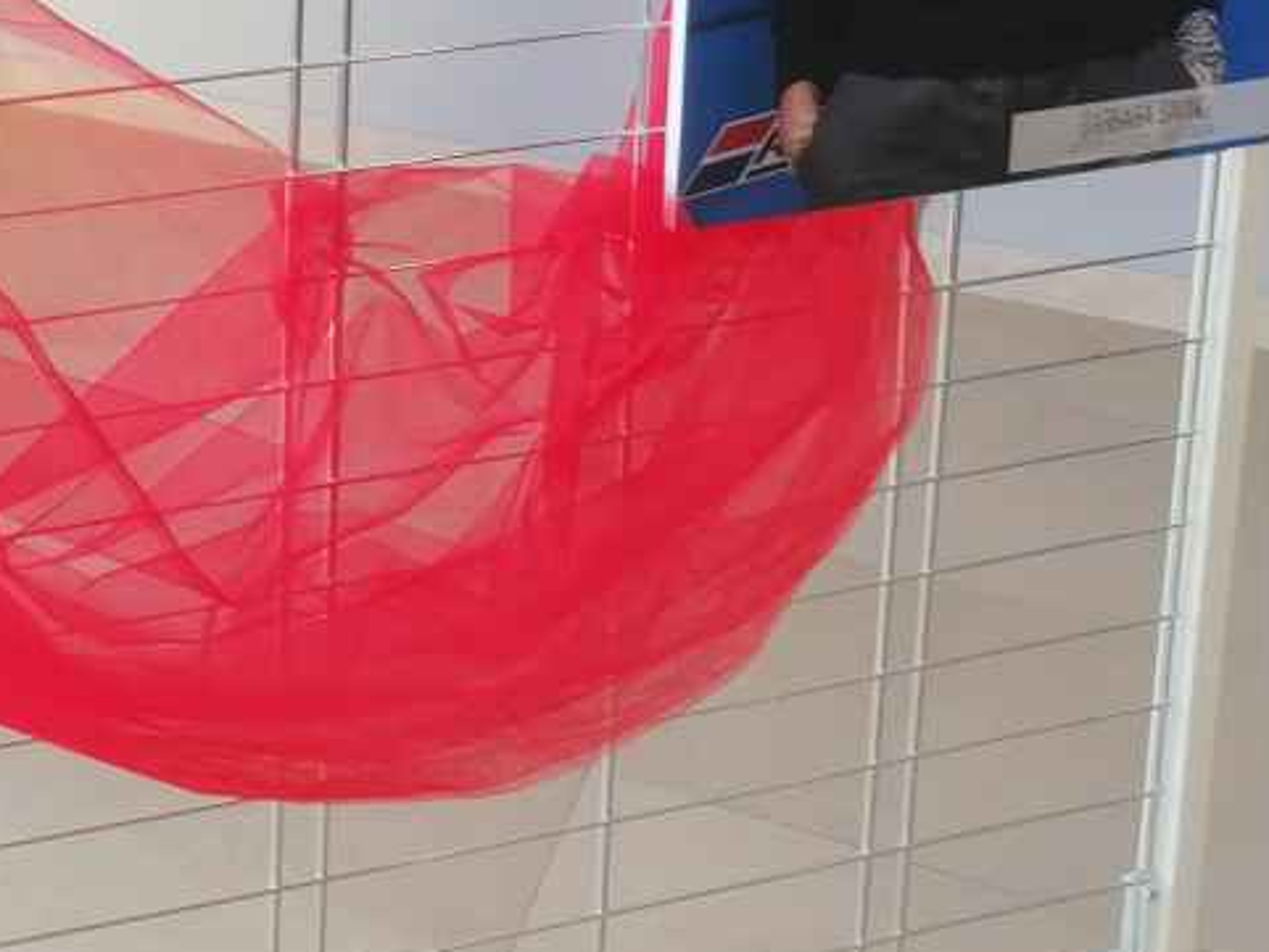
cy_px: -254
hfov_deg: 23.4
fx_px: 2677
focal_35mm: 73
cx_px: -406
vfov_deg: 18.8
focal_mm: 4.75
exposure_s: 1/50
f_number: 1.8
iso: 64
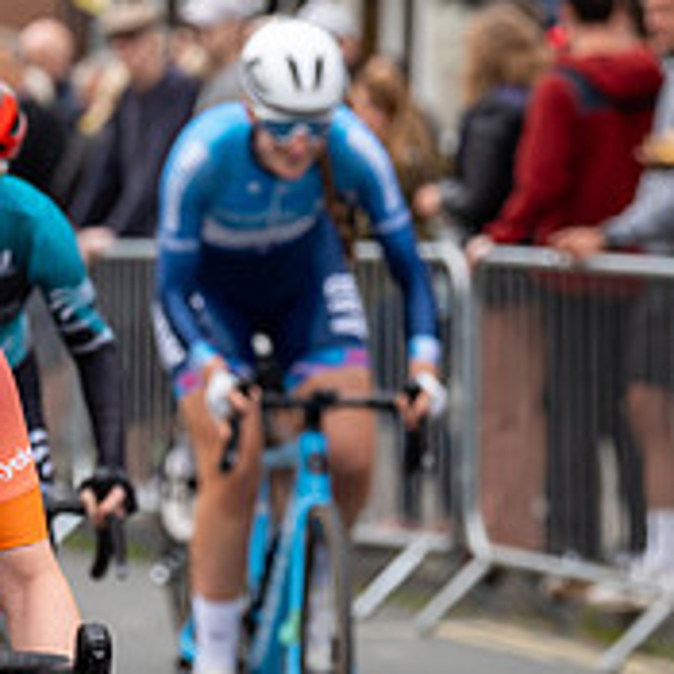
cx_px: -220
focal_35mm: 307
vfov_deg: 5.7
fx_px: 6763
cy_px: 314
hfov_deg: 5.7
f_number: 3.5
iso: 500
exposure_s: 1/500
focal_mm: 109
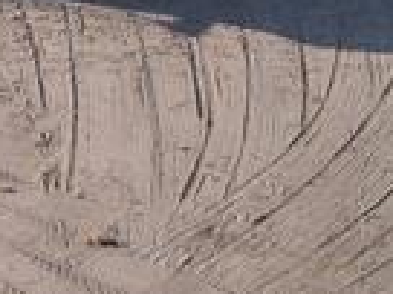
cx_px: -705
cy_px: 107
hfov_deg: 9.2
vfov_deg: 8.2
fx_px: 2055
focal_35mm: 181
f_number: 2.8
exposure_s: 1/15
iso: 280
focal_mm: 4.5
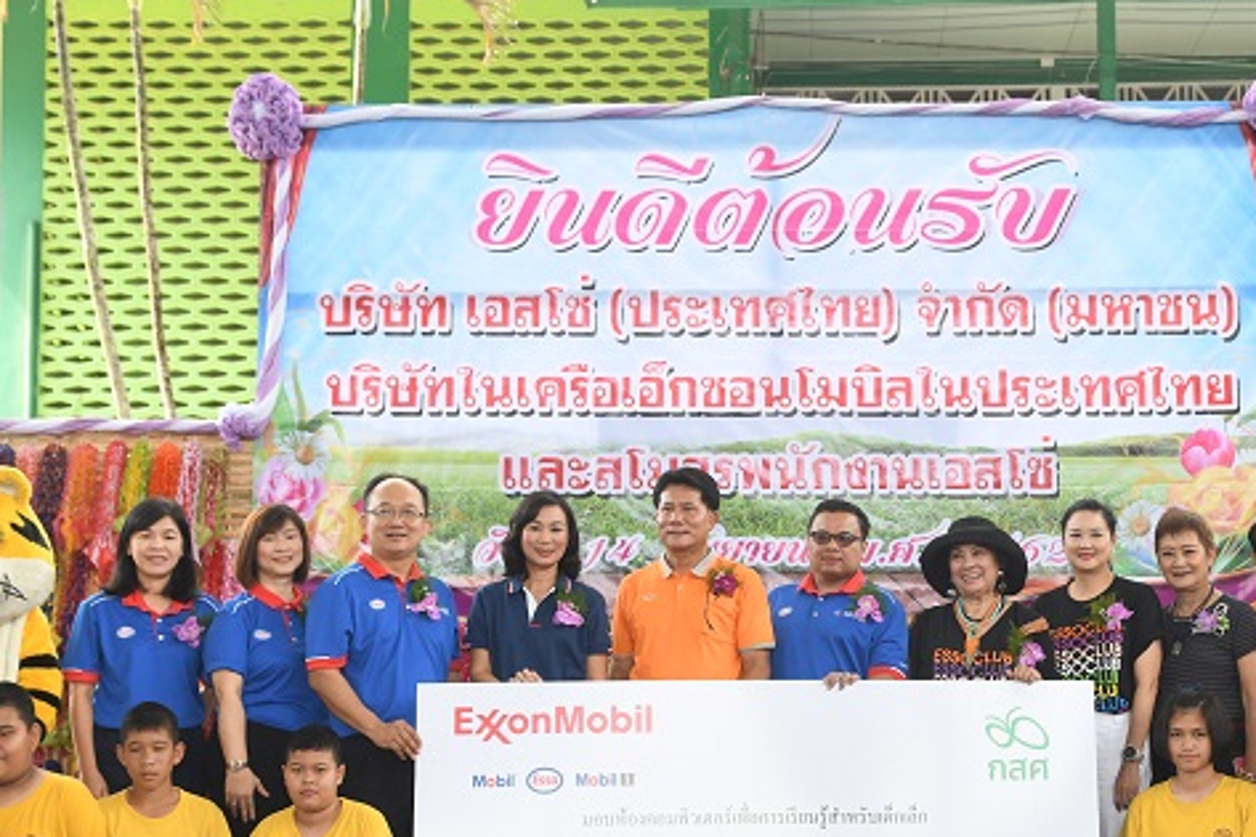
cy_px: 597
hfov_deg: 33.2
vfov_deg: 22.5
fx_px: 2092
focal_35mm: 60
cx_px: 789
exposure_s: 1/200
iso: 400
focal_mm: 26
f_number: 4.5
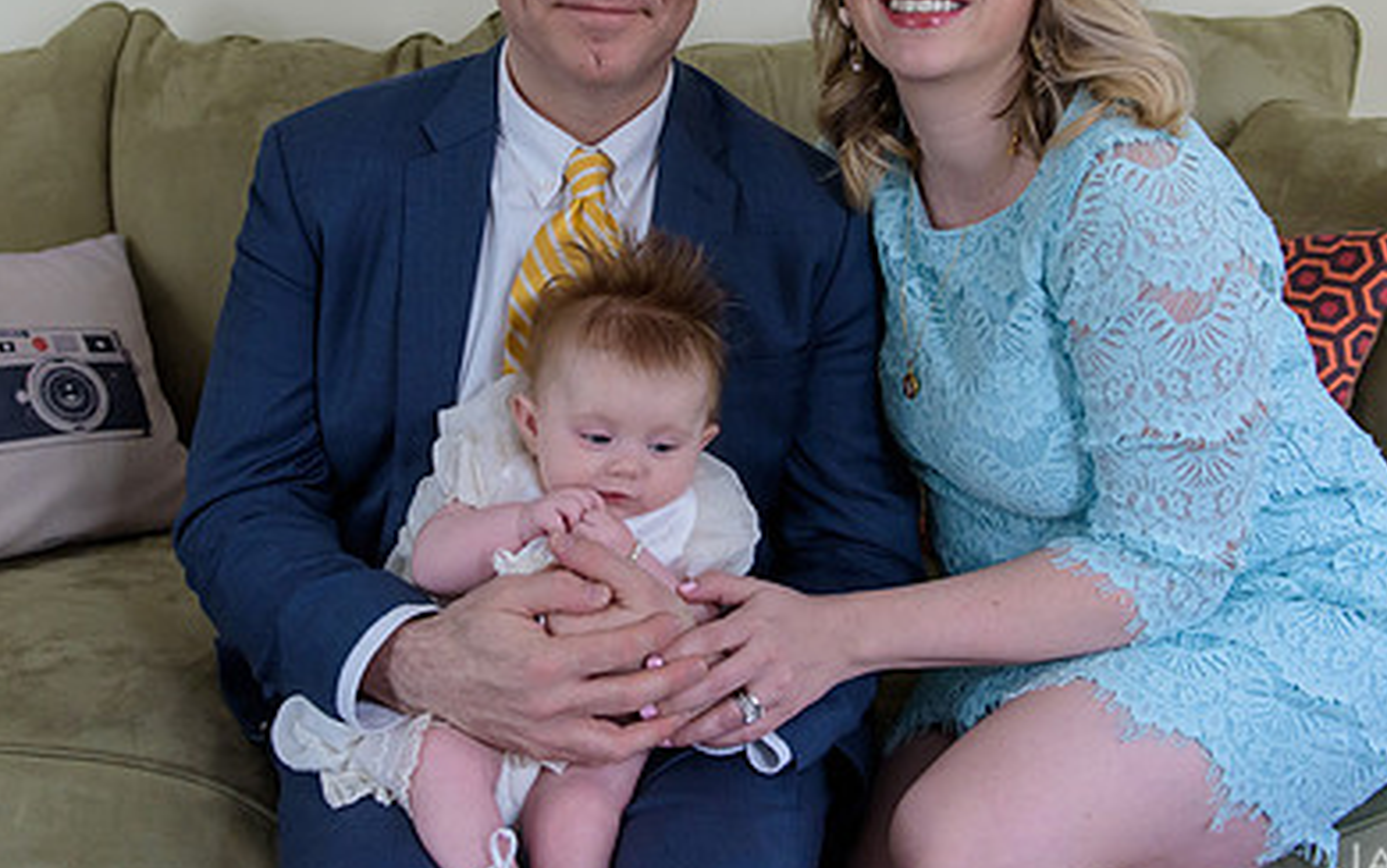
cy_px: 269
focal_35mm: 44
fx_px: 1664
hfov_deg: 45.2
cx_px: 644
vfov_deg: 29.0
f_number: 3.2
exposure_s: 1/125
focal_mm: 29
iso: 1600
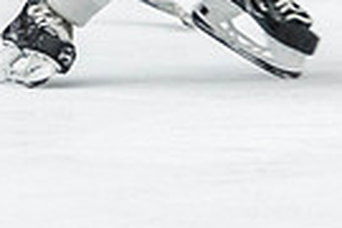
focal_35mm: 1269
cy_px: -225
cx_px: 348
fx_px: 12055
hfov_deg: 1.6
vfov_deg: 1.1
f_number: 2.8
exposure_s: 1/640
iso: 2800
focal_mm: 185
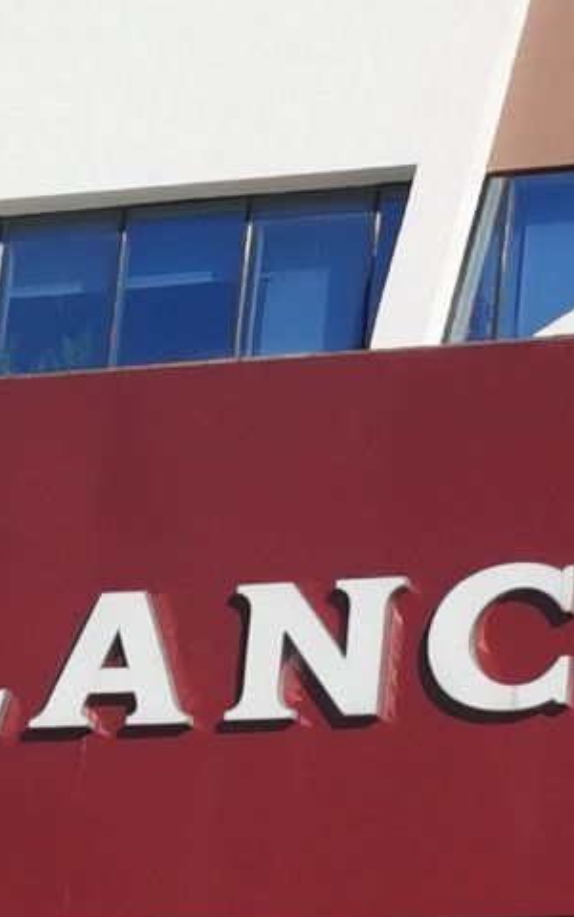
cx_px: 1004
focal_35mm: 163
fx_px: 4074
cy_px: 1155
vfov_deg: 12.5
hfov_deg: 7.8
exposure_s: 1/10000
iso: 50
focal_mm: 6.71
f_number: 1.9
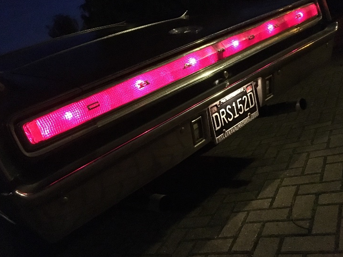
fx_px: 317
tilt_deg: -10.2
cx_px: 177
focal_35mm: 32
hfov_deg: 56.8
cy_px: 122
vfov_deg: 44.2
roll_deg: +23.0
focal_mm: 4.15
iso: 2000
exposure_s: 1/17
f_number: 2.2
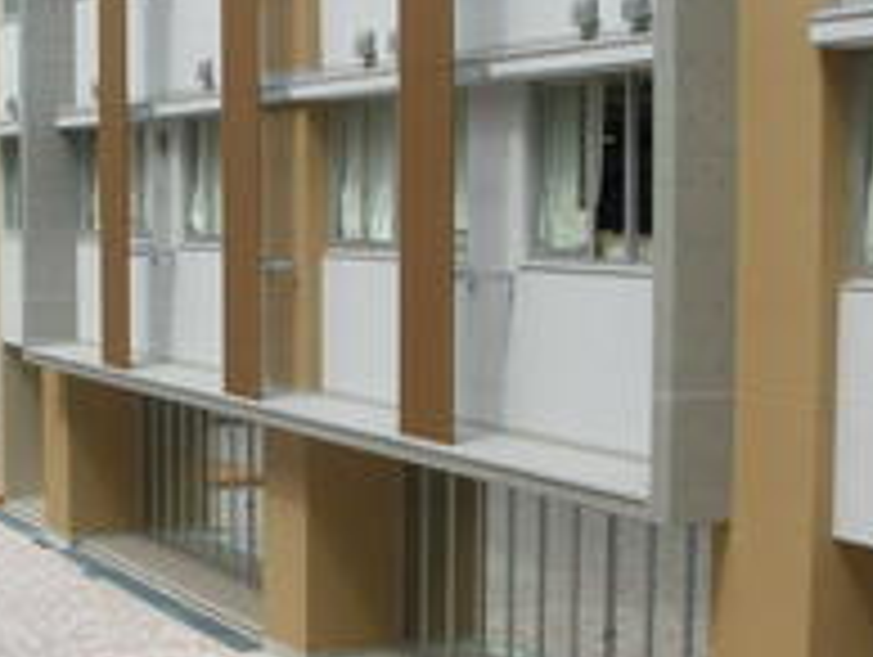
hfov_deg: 26.8
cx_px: 256
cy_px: 364
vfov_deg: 20.5
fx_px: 1818
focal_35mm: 72
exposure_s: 1/191
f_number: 5.6
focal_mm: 5.8
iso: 50
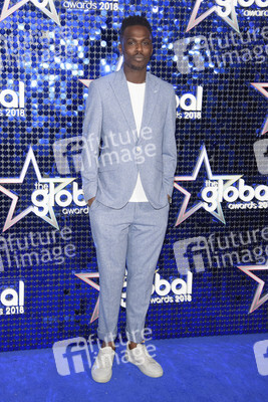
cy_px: 201
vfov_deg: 38.2
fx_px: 580
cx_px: 134
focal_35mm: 52
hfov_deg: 26.0
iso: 1000
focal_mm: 52
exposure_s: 1/250
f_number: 5.6
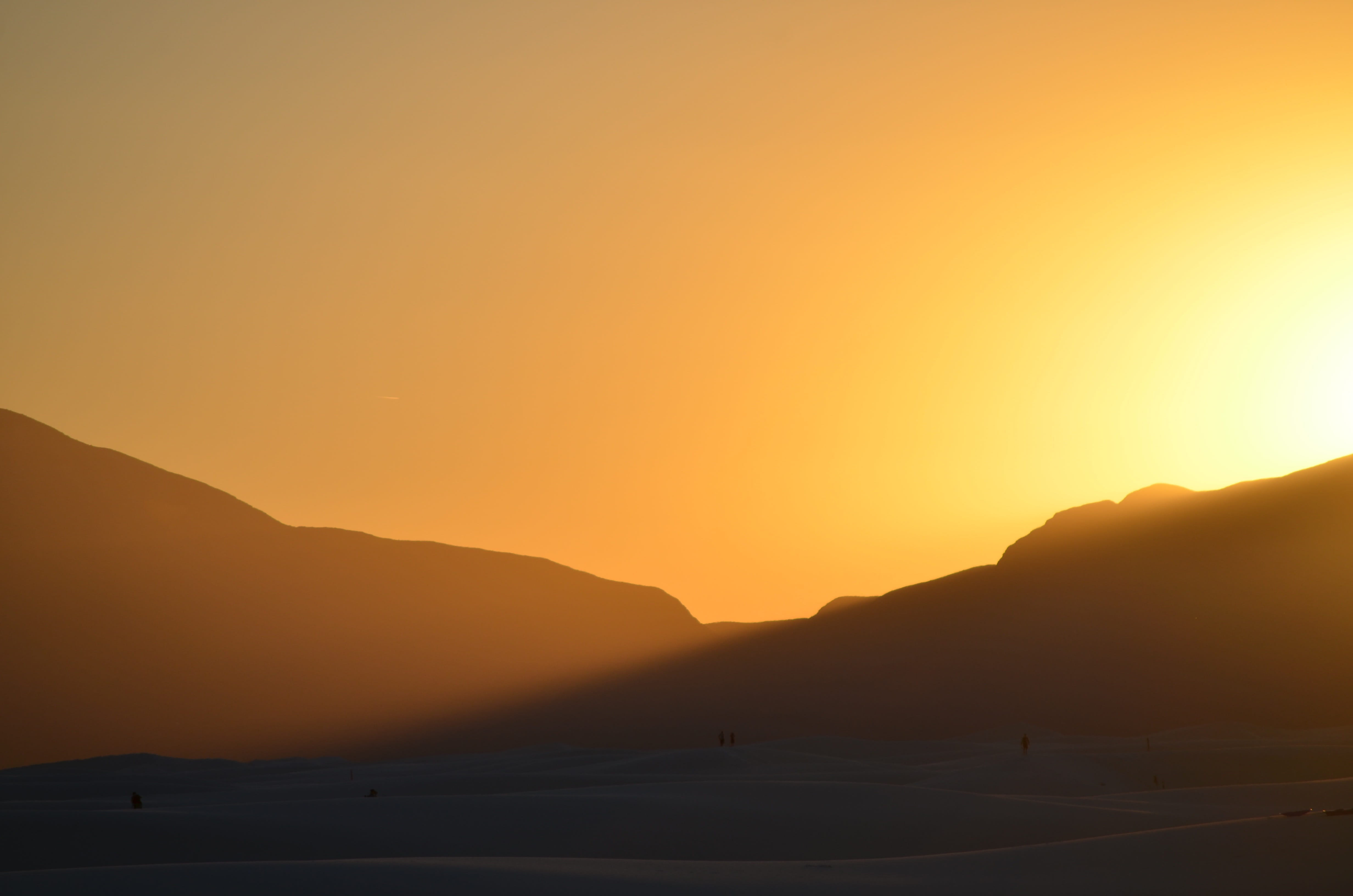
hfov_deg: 7.6
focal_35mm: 270
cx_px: 676
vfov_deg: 5.1
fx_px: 10126
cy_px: 448
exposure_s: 1/1000
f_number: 8
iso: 100
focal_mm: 180
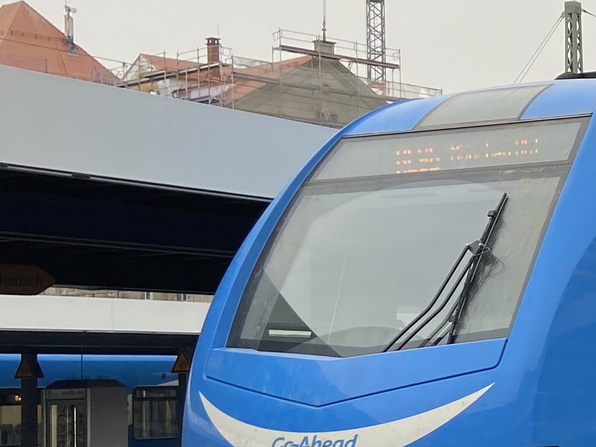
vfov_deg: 14.7
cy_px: 333
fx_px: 1722
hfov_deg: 17.4
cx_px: 922
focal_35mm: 100
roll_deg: +0.7
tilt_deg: +0.9
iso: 32
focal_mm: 4.25
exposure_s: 1/292
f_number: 1.8
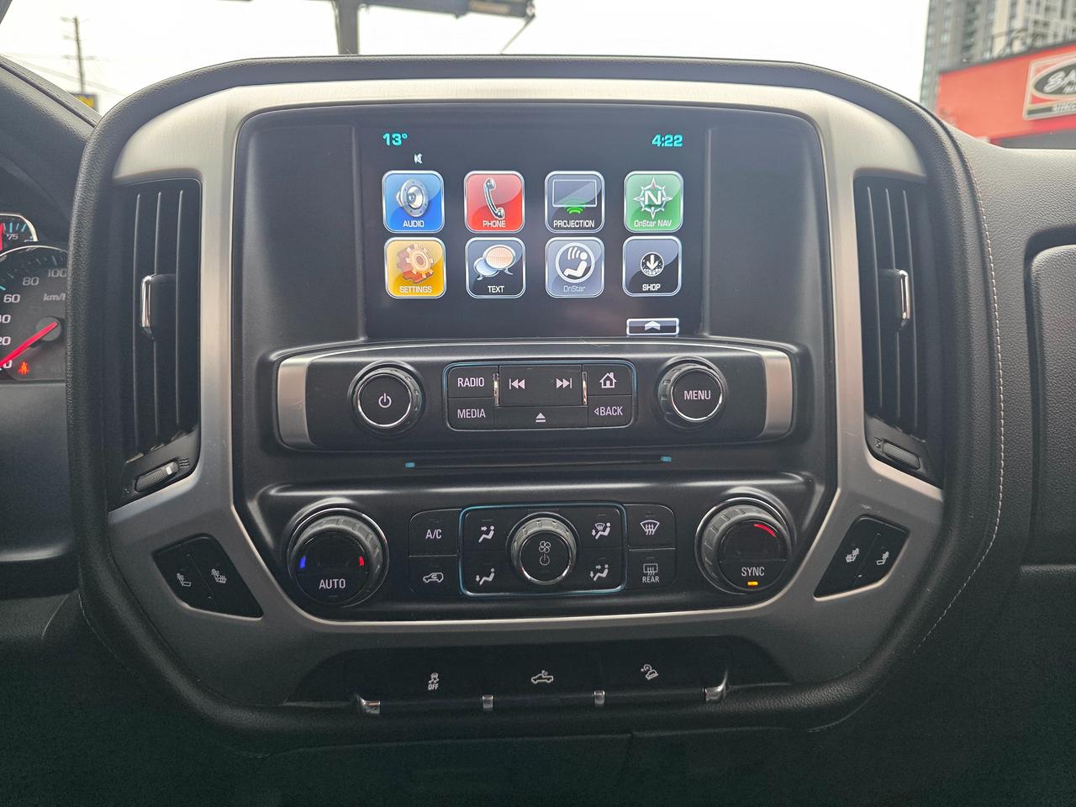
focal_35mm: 23
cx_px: 538
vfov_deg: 58.9
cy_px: 404
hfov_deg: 73.9
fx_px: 715
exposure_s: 1/180
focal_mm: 6.3
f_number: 1.7
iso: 200
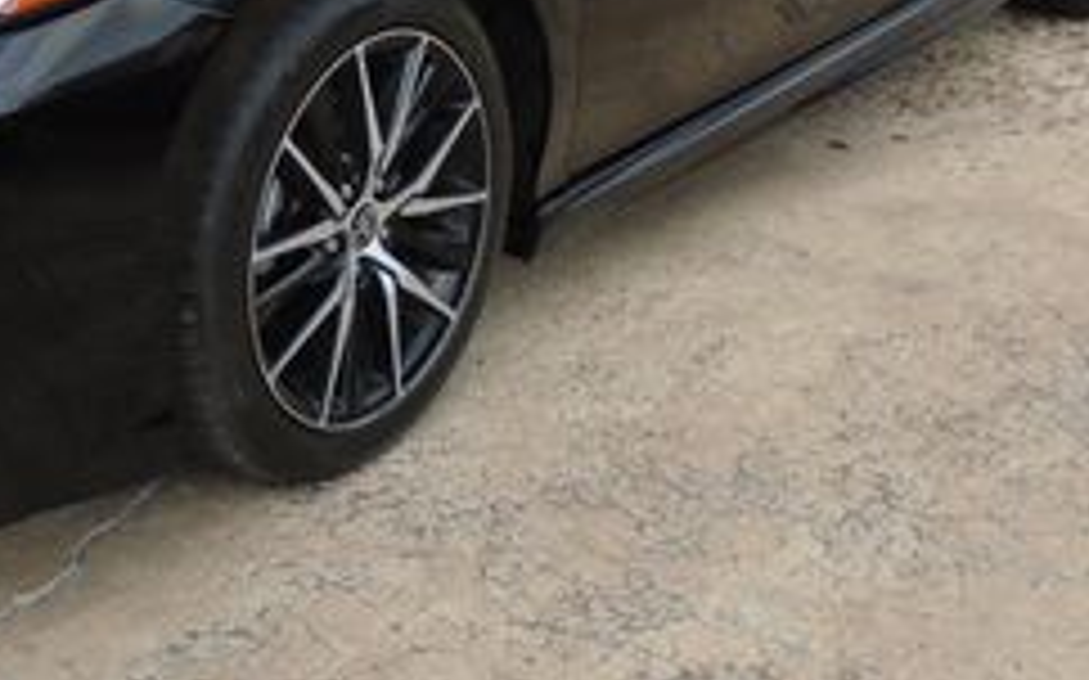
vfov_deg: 17.3
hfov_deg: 27.7
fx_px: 2166
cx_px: 234
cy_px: -36
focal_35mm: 73
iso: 100
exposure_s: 1/640
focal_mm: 4.6
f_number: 3.2
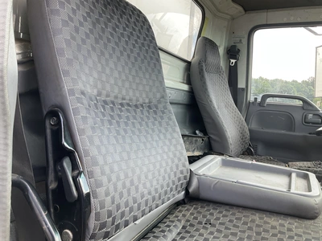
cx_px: 161
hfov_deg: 61.7
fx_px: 270
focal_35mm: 29
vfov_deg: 48.2
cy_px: 120
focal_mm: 3
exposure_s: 1/136
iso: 16
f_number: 1.8
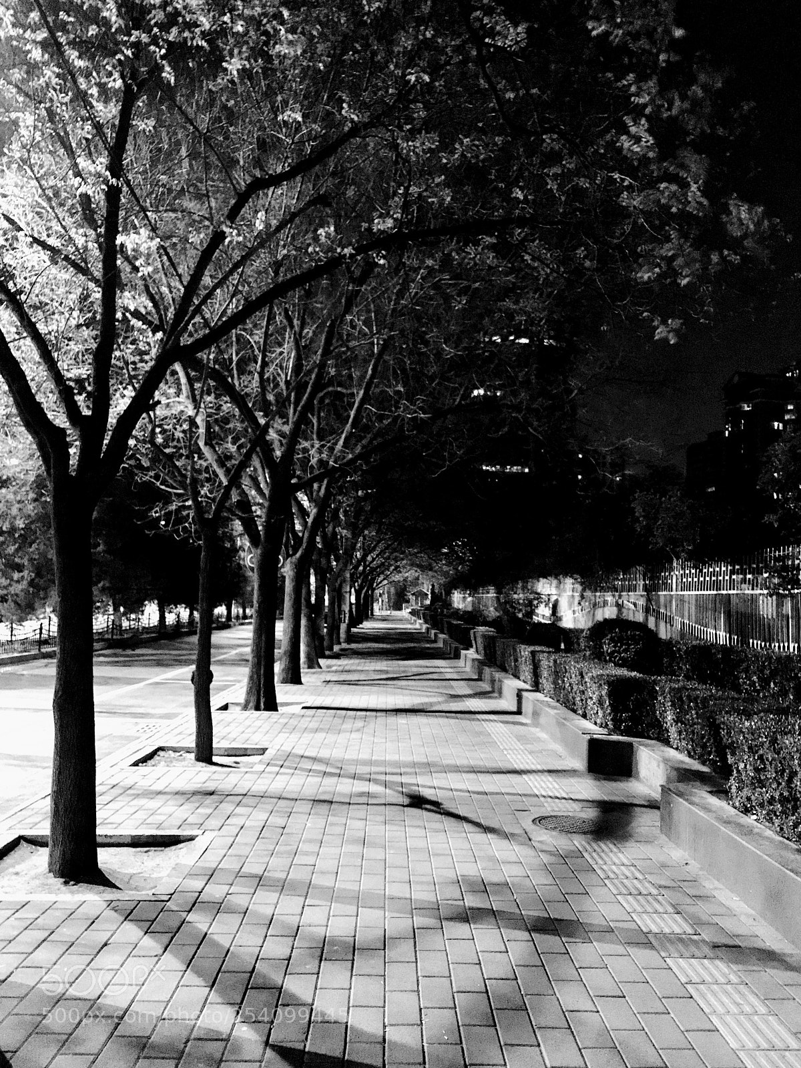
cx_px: 400
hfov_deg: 49.7
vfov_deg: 63.4
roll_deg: -1.2
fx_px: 864
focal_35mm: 28
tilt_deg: +4.6
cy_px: 534
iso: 250
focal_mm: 3.99
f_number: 1.8
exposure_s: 1/4
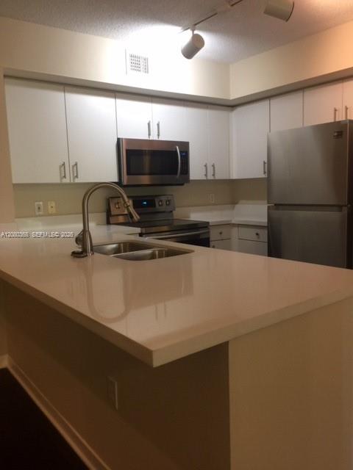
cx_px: 176
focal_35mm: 29
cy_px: 235
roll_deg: +3.2
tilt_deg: -8.4
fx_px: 394
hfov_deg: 48.2
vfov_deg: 61.7
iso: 50
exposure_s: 1/15
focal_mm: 4.15
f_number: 2.2
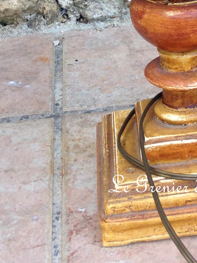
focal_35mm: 102
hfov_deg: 14.4
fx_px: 774
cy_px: -126
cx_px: 174
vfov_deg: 17.4
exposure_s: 1/120
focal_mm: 4.12
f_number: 2.4
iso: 80
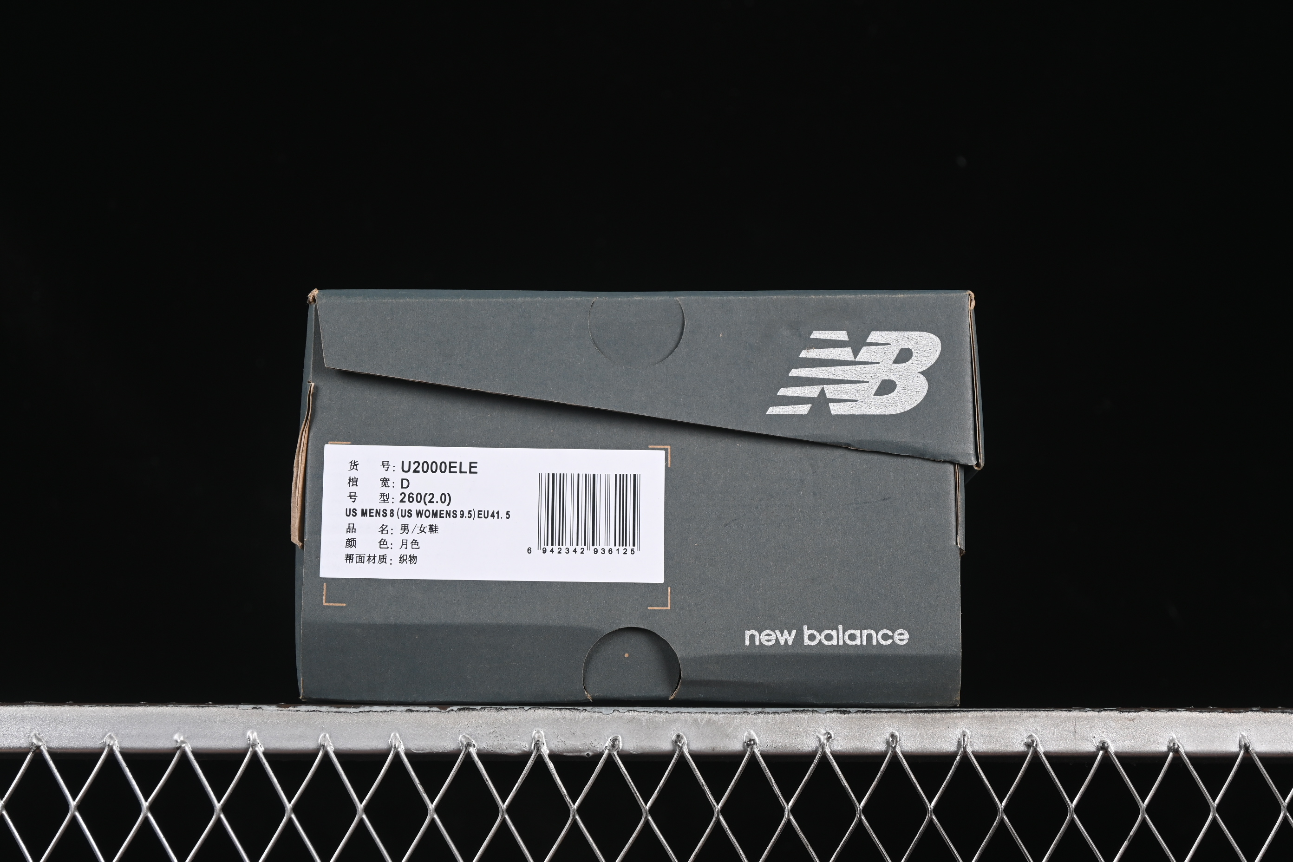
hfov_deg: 27.0
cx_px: 646
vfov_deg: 18.2
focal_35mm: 75
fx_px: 2694
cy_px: 431
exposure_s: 1/60
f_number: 6.3
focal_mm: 50
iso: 160
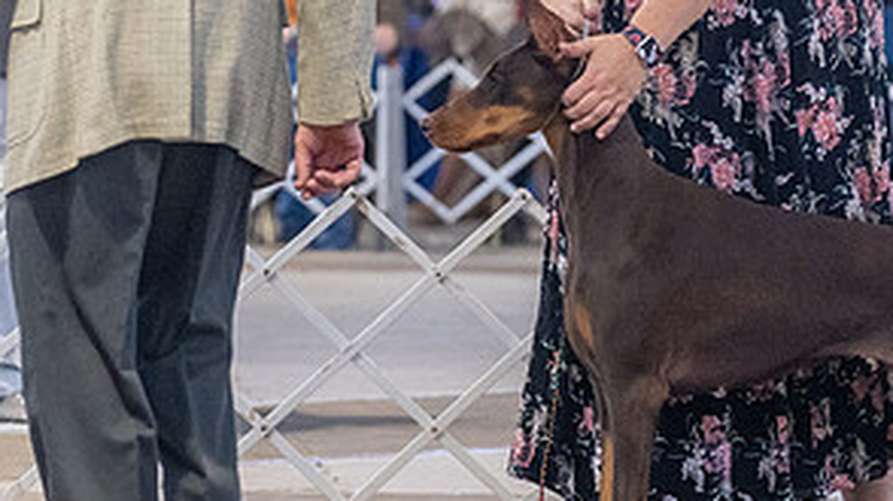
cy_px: 36
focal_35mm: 301
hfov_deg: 7.2
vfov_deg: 4.0
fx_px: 7123
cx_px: 600
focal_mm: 125
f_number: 3.5
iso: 6400
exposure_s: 1/320
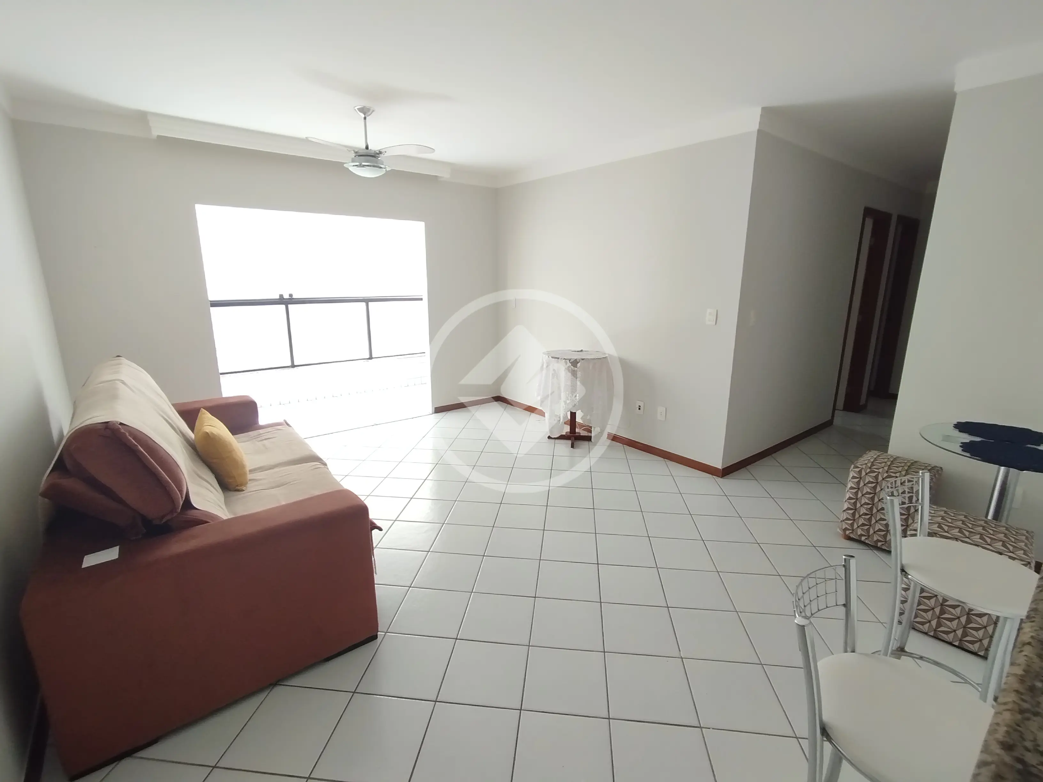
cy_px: 391
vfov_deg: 81.7
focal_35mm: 15
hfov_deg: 98.2
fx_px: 452
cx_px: 522
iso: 64
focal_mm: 1.65
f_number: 2.2
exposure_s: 1/60
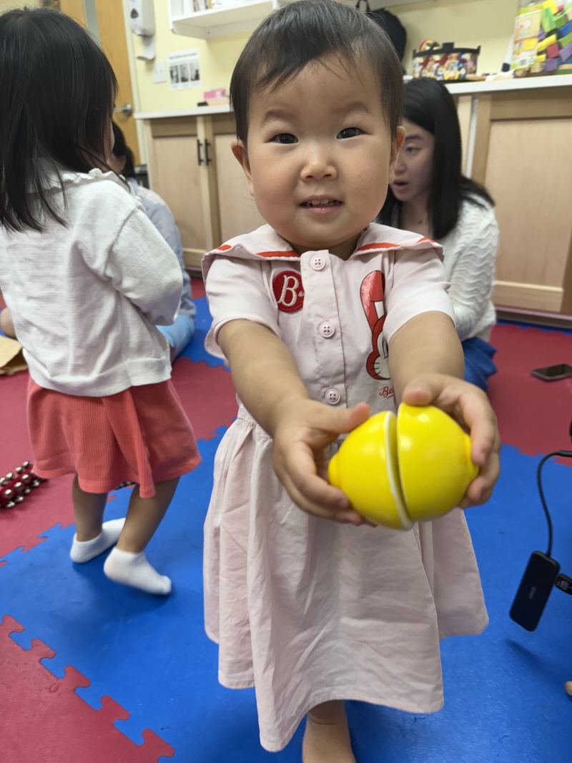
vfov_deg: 71.6
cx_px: 286
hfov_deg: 56.8
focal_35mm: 24
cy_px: 382
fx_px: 529
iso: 160
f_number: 1.78
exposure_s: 1/120
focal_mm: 6.76
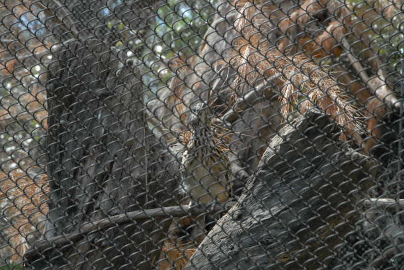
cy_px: 135
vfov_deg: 8.2
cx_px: 202
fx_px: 1887
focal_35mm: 168
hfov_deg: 12.2
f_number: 16
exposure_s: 1/125
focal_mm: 112
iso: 1100
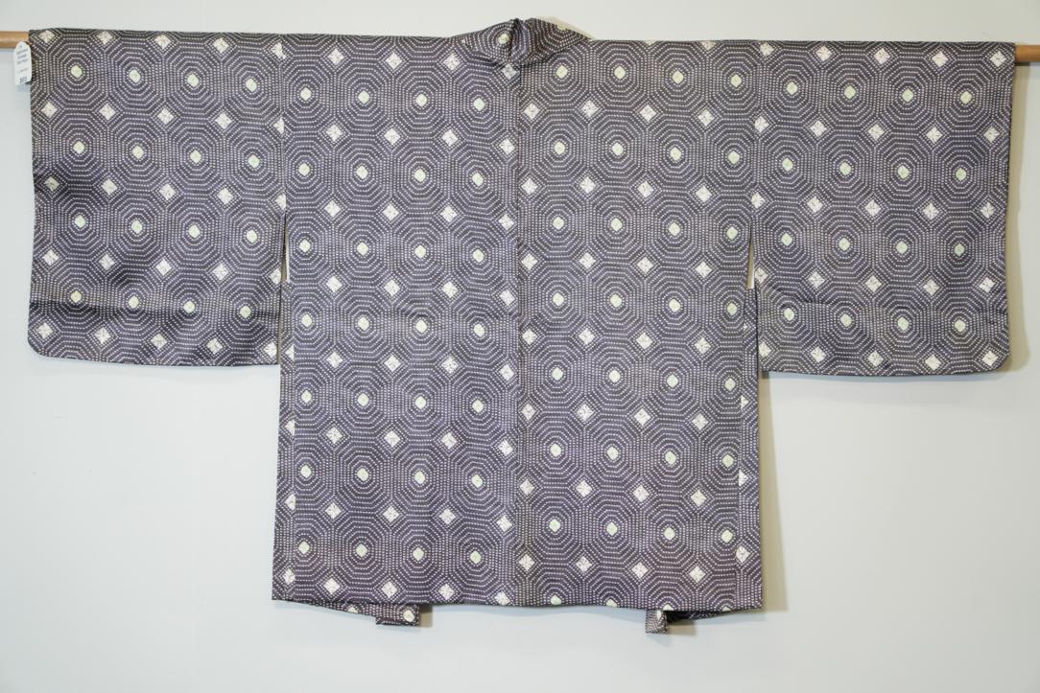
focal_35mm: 98
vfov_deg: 14.0
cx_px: 520
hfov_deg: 20.8
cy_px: 346
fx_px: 2831
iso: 800
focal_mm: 98
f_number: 4
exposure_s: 1/100
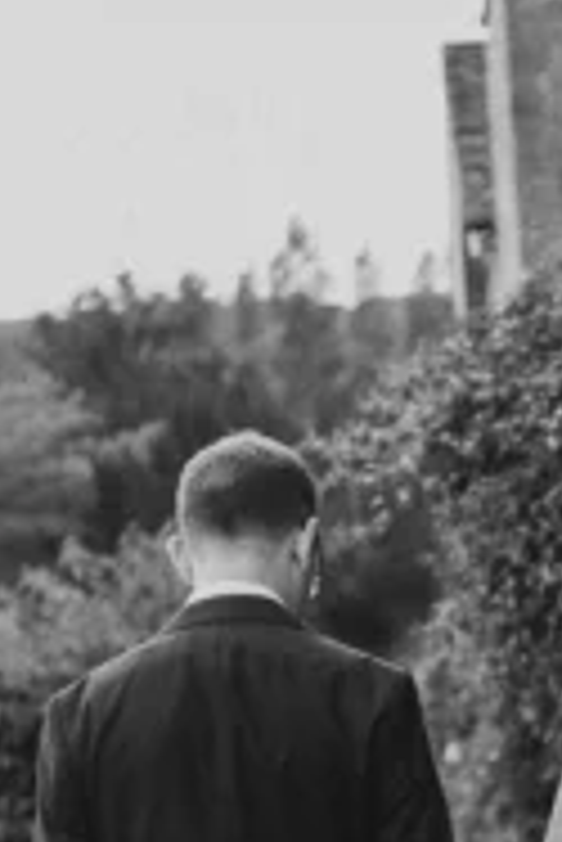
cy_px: 869
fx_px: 2618
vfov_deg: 17.7
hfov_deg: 11.9
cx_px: 713
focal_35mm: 112
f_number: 1.8
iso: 125
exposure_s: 1/1250
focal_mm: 35
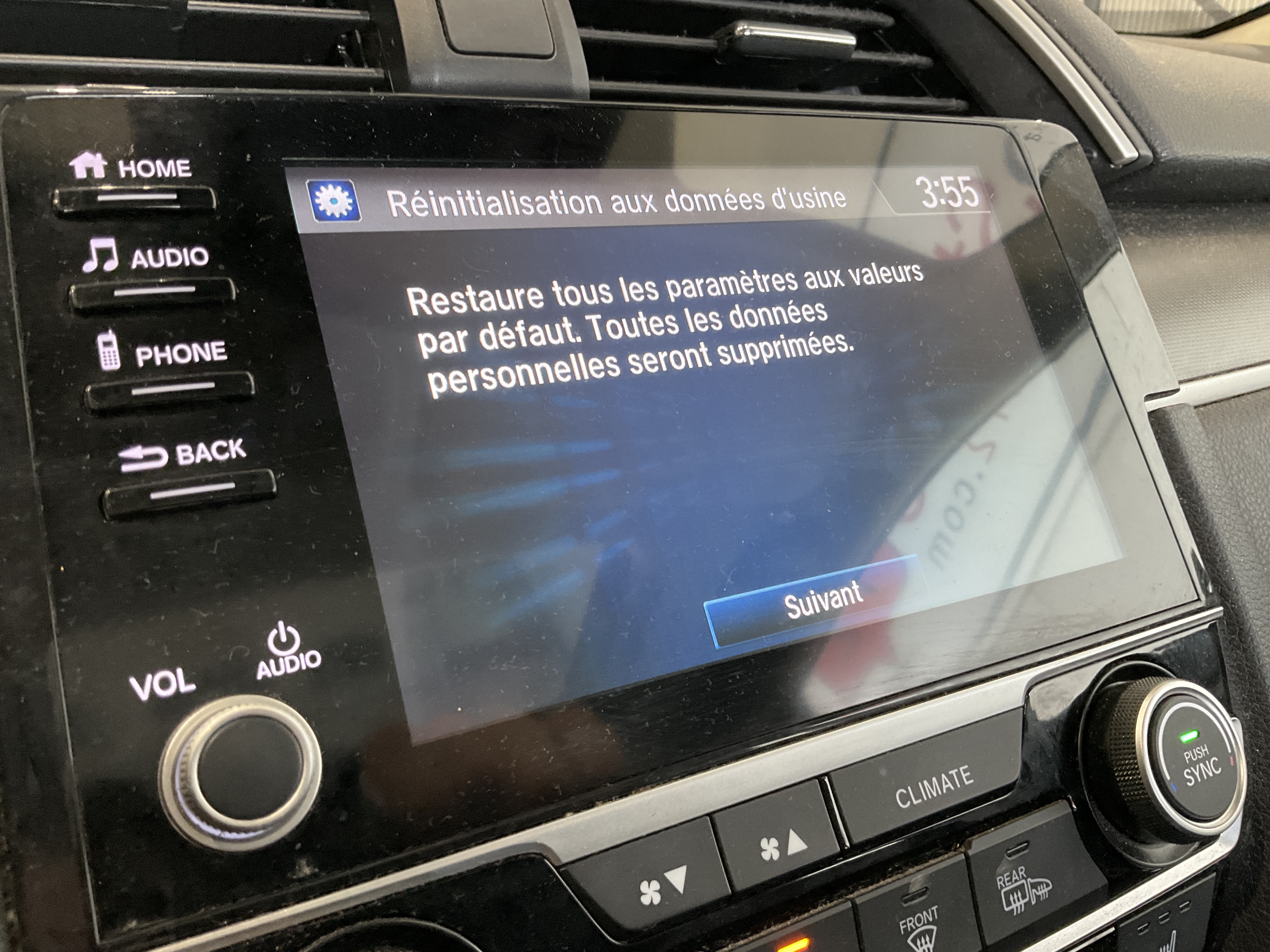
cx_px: 635
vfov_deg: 48.2
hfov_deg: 61.7
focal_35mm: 29
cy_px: 476
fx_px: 1064
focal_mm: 3
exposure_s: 1/54
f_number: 1.8
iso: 160
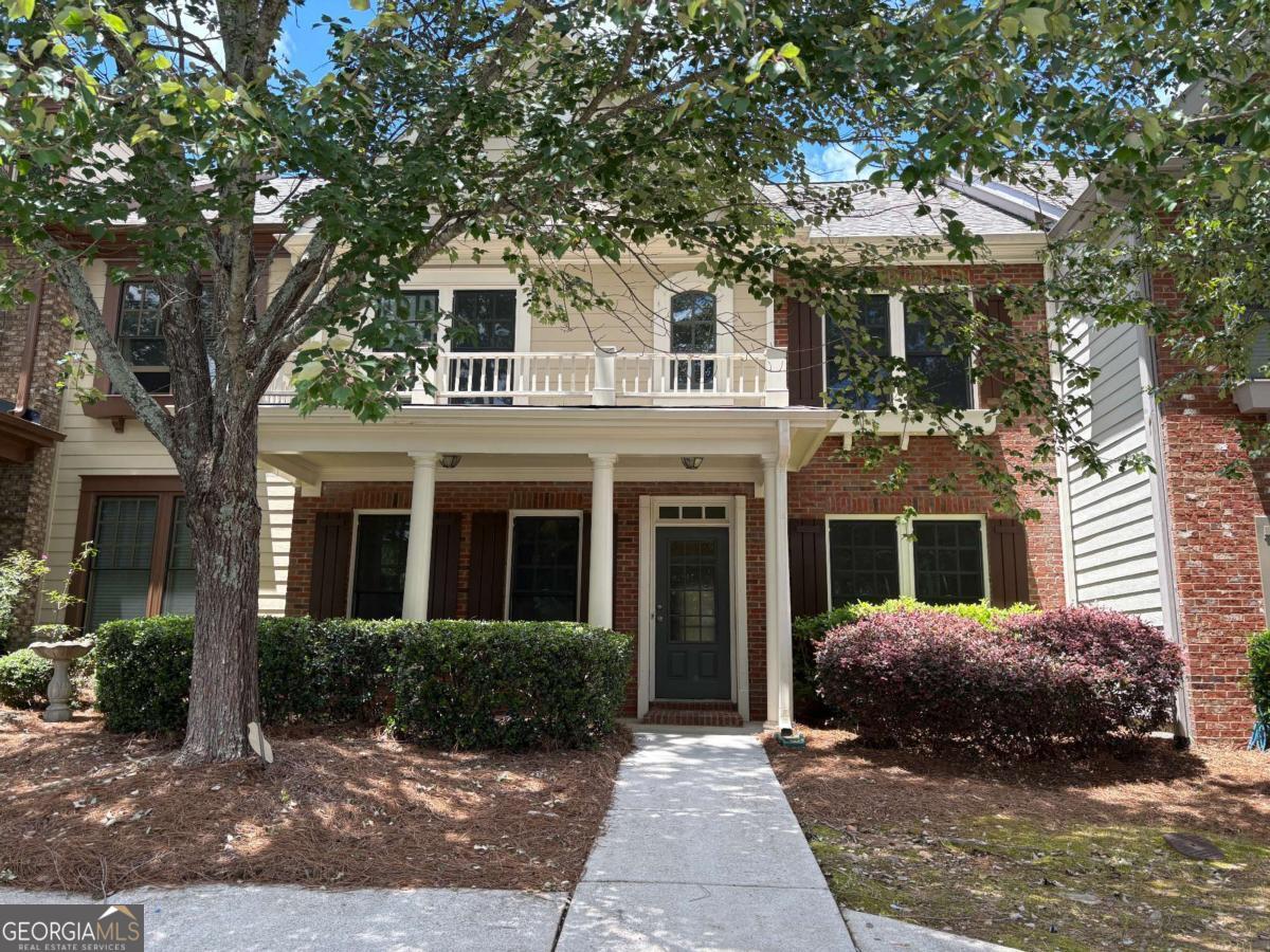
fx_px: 954
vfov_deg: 53.1
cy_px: 476
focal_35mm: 26
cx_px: 635
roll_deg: +0.0
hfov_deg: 67.3
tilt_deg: +10.9
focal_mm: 5.96
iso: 50
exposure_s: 1/673
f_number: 1.6
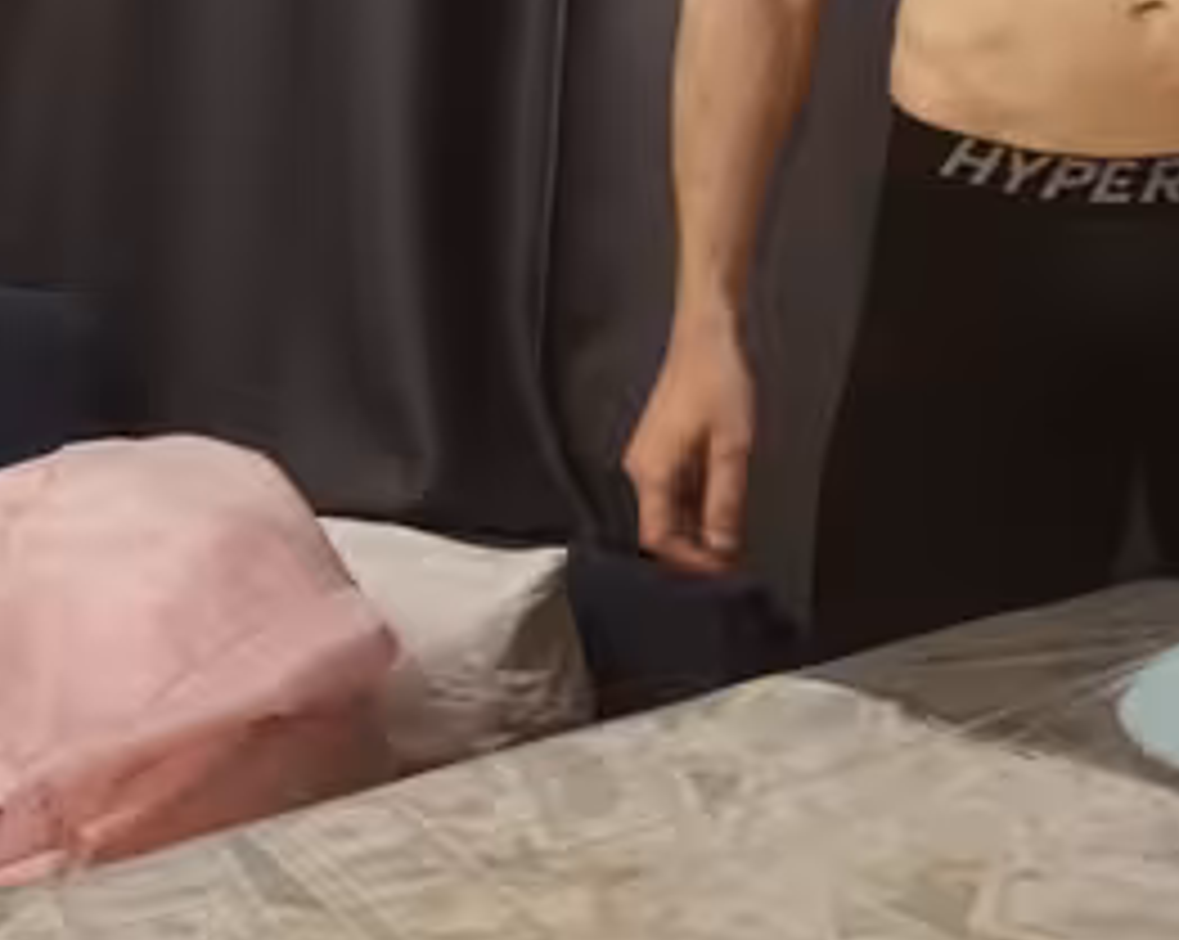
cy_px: -481
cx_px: 1035
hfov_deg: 21.8
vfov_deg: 16.3
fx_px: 2998
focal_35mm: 86
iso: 3700
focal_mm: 5.24
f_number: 1.7
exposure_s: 1/20
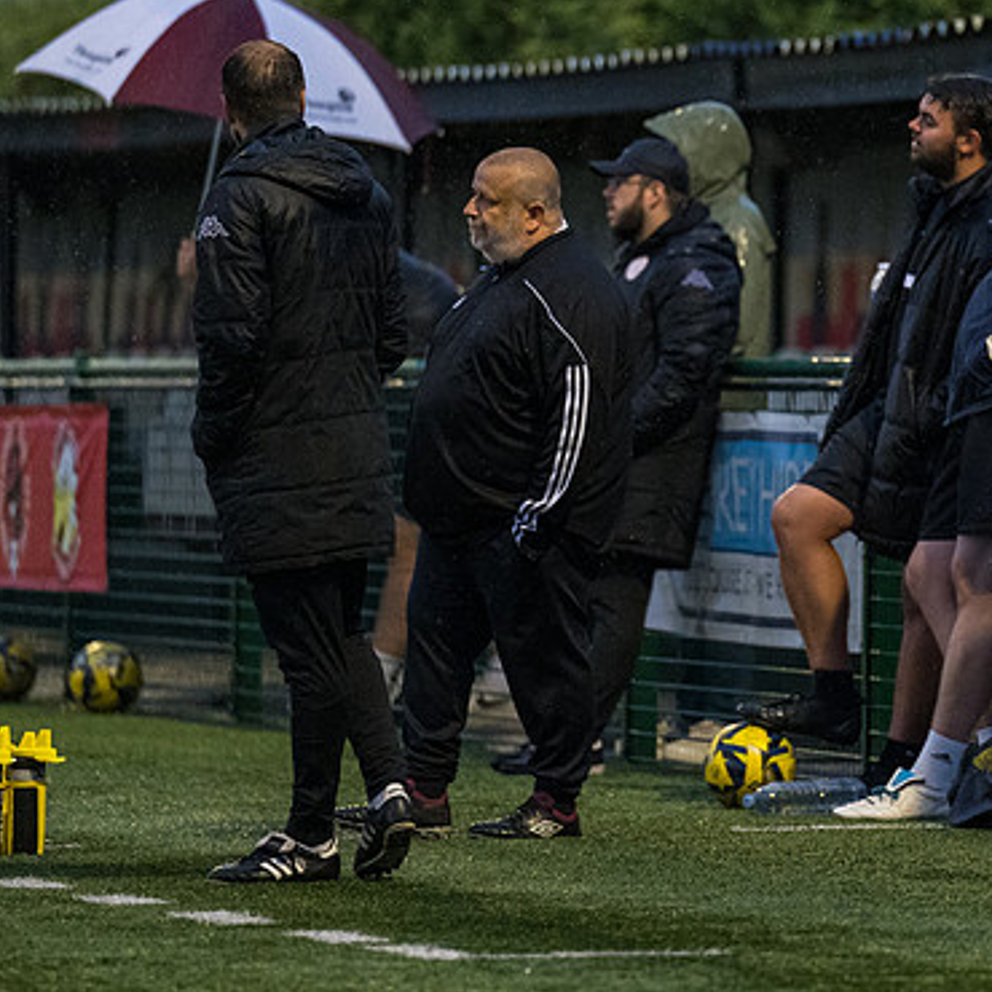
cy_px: 335
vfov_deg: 4.2
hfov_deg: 4.2
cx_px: 740
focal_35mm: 417
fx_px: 13520
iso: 4000
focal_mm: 200
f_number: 2.8
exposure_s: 1/1000
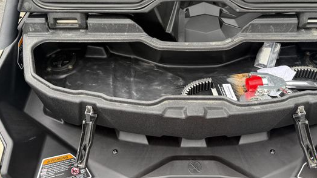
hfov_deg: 60.7
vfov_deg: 35.5
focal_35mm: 32
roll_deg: -1.3
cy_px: 37
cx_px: 183
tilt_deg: -38.4
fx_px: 269
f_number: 1.78
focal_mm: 6.76
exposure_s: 1/239
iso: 160
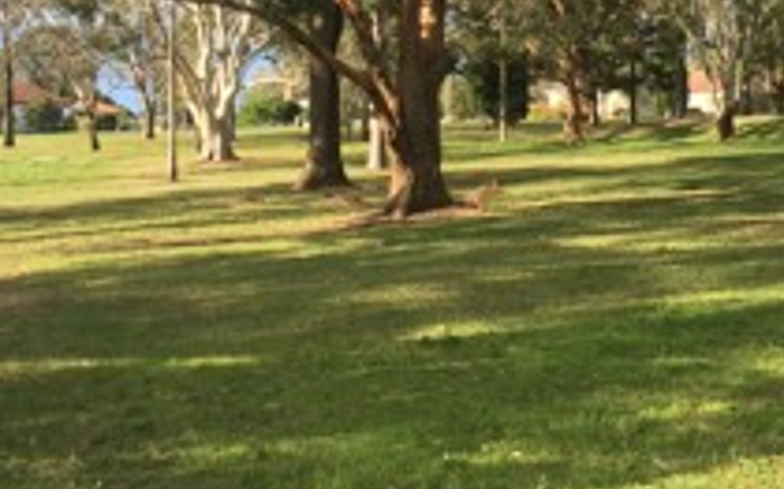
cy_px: 49
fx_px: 1623
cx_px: 399
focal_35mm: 76
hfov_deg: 27.2
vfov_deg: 16.9
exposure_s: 1/565
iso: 32
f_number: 2.2
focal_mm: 4.15
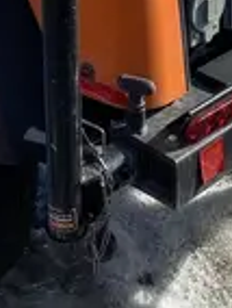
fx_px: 1194
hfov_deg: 11.1
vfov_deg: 12.2
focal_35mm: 134
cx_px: 82
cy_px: -389
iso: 32
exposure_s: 1/2625
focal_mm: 4.25
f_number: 1.8
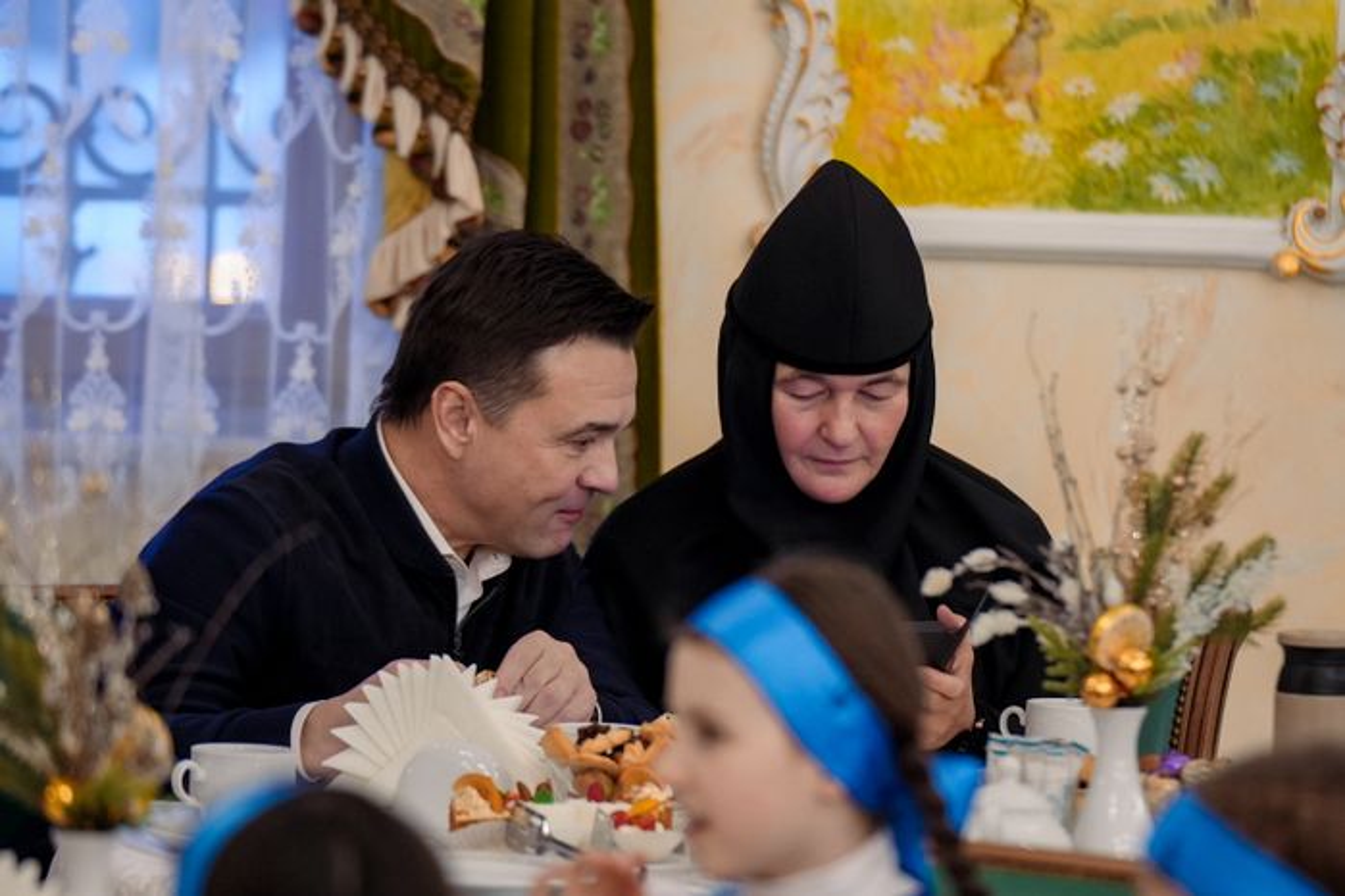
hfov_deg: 8.6
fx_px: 8966
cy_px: 448
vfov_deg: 5.7
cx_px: 672
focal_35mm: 240
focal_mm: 160
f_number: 2.8
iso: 1250
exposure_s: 1/250
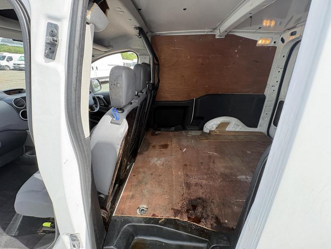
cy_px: 124
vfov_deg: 85.7
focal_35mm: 14
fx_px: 134
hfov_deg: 102.1
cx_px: 166
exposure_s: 1/136
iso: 80
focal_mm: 2.22
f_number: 2.2
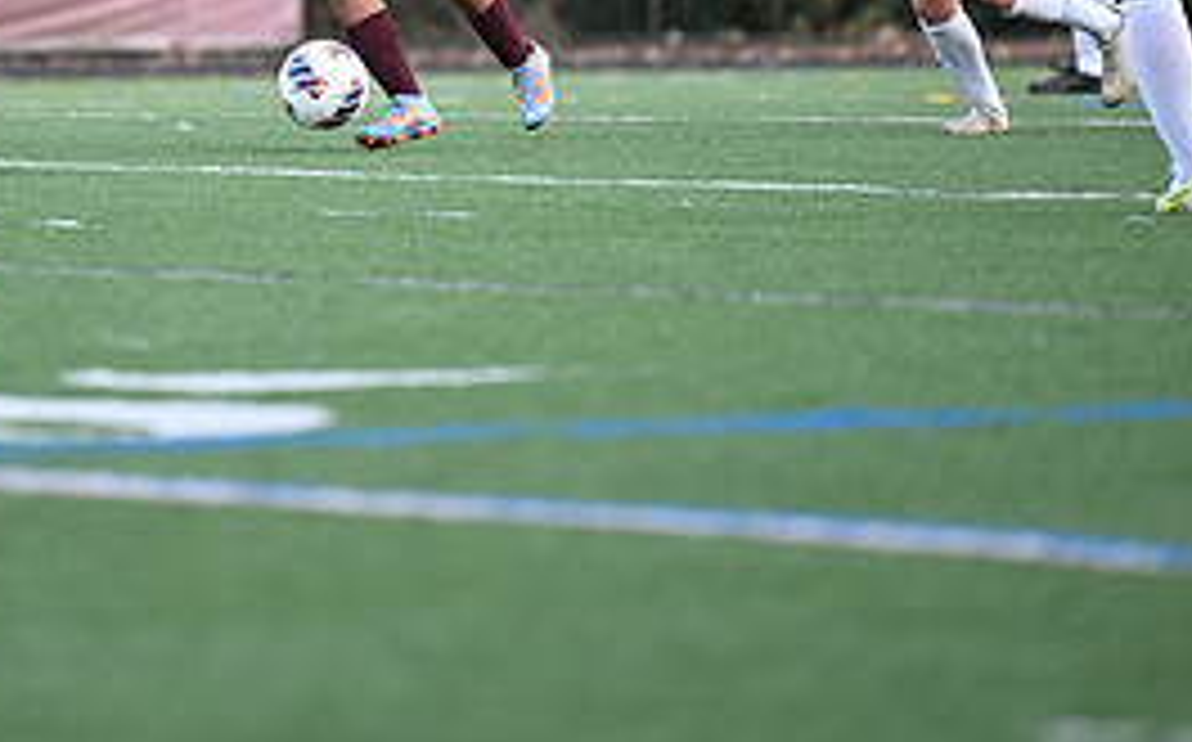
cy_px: -34
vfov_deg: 2.9
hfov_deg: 4.7
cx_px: 301
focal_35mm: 447
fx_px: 14506
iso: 2800
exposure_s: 1/2500
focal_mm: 200
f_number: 2.8
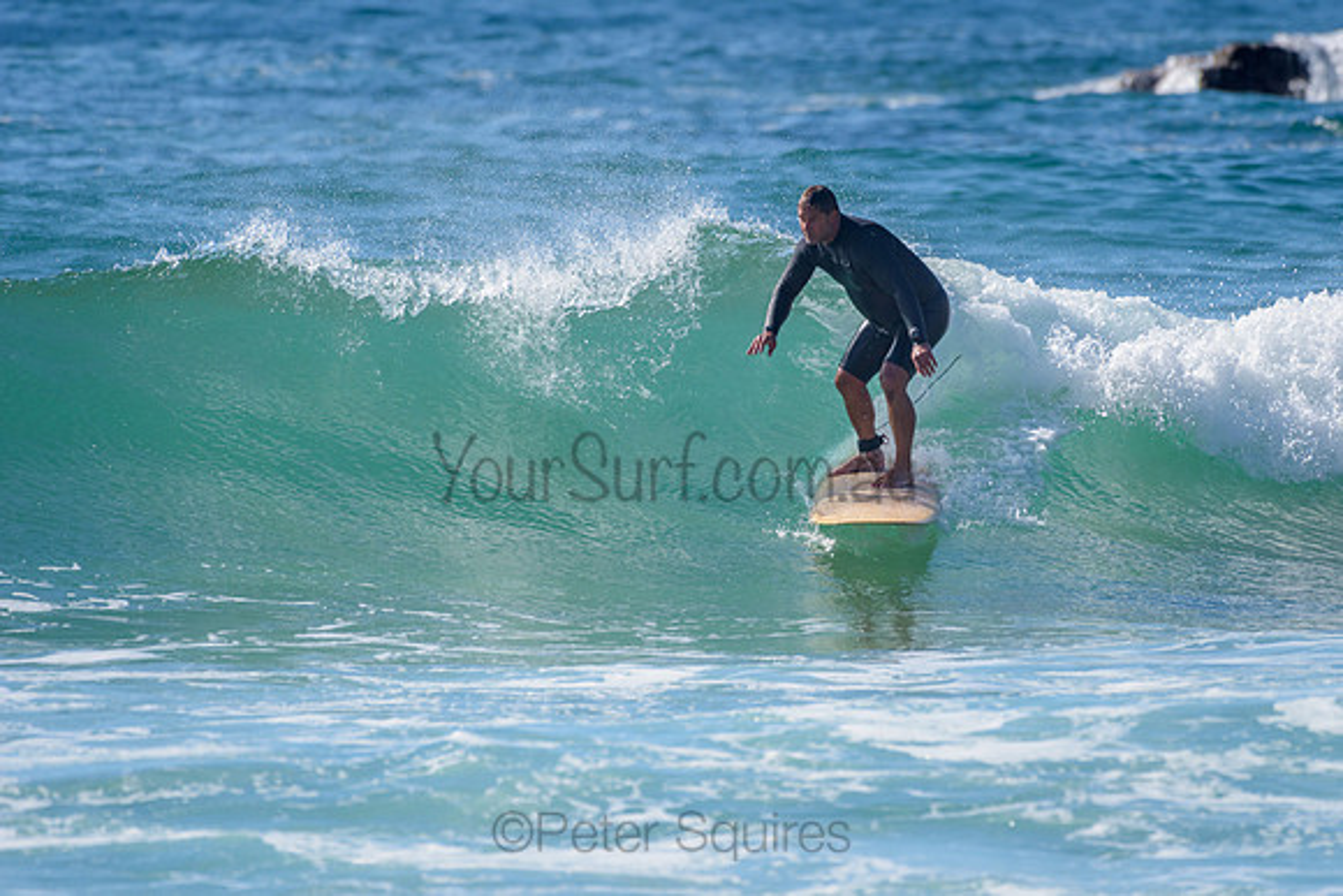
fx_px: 22866
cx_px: 823
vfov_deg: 2.2
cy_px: 371
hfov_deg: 3.4
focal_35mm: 613
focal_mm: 500
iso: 180
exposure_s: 1/2000
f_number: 5.6
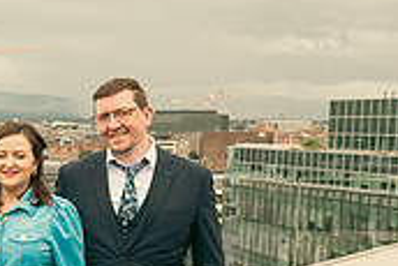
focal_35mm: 81
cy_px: 228
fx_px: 896
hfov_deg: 21.2
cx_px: -194
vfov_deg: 16.7
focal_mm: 24
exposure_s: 1/250
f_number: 6.3
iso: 320
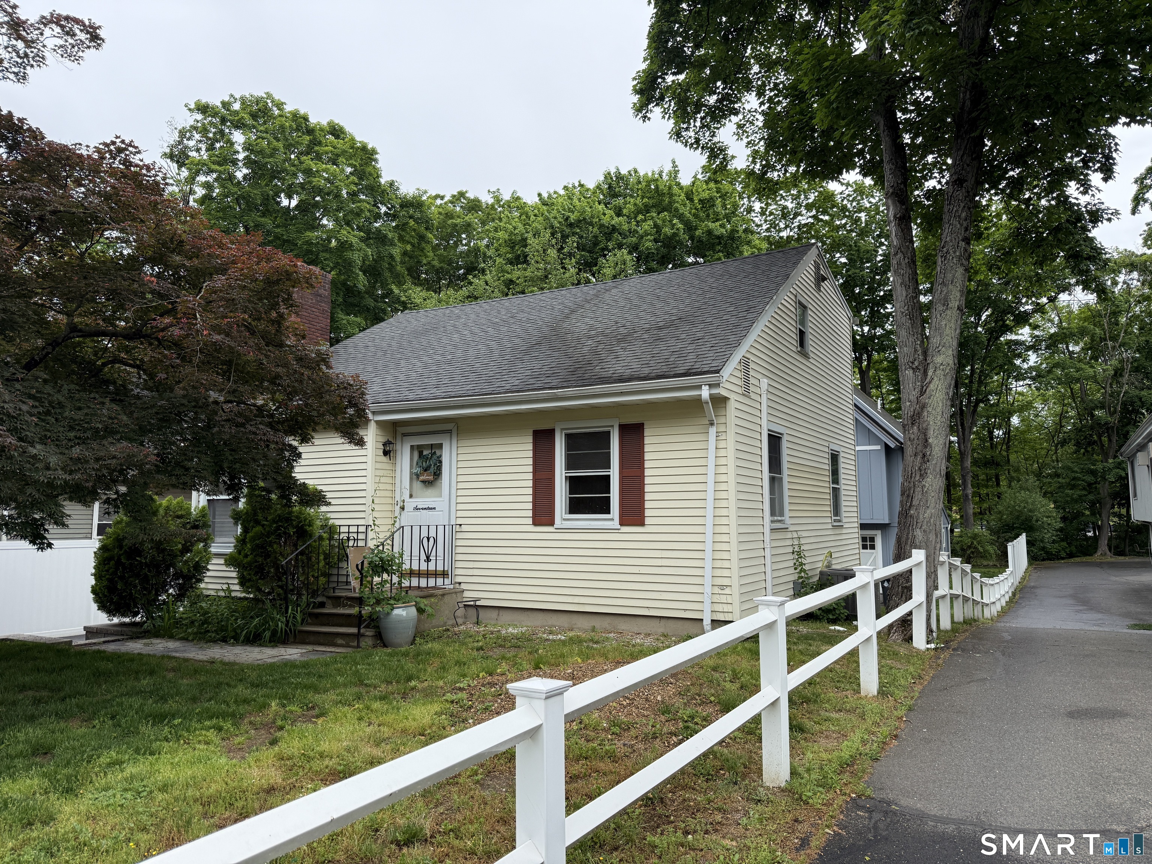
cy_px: 432
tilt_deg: +6.1
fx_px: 799
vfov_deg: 56.8
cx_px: 576
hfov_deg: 71.6
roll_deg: -0.1
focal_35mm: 24
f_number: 1.78
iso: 100
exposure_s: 1/1770
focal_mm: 6.76
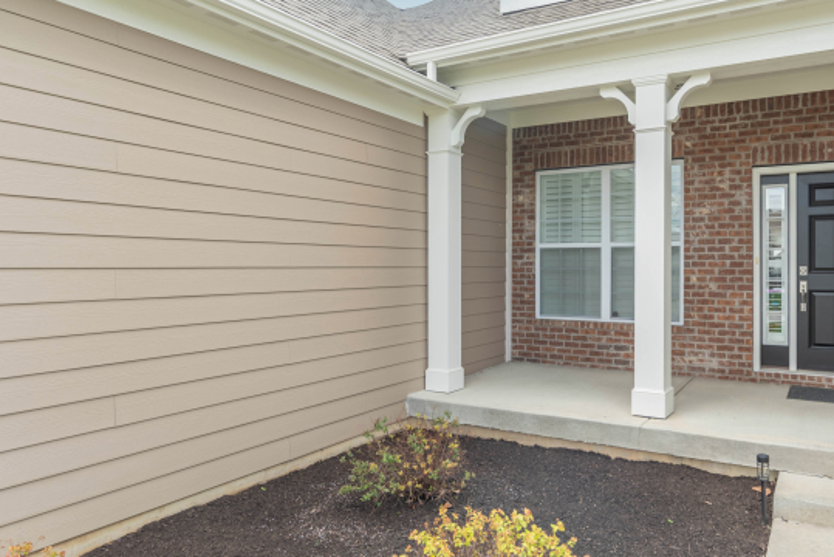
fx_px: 579
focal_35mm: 25
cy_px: 266
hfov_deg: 70.6
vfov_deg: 51.3
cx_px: 507
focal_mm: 18
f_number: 7.1
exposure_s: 1/50
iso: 50
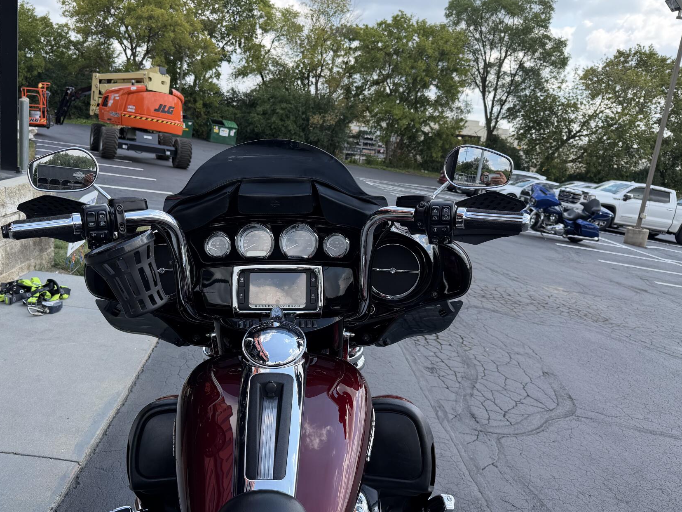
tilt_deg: -12.6
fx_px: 571
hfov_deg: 61.4
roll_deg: -6.0
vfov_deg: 48.2
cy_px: 255
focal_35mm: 29
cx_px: 295
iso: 80
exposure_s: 1/1410
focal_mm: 6.76
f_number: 1.78
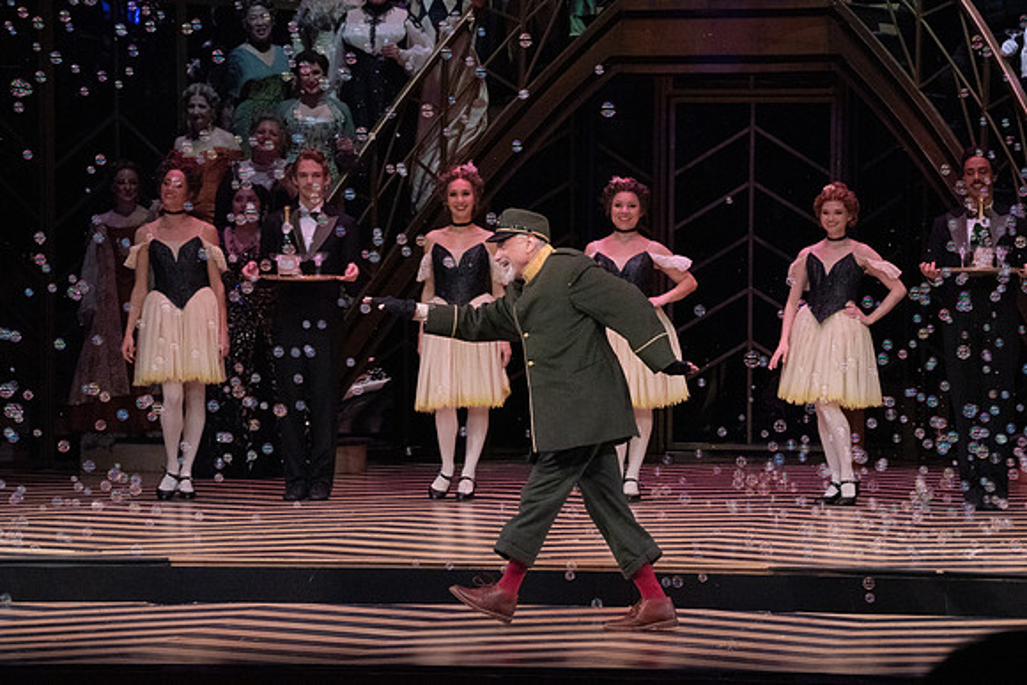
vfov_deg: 7.7
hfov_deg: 11.5
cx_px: 514
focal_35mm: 179
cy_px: 342
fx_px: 5107
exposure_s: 1/400
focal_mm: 179
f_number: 18
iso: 12800
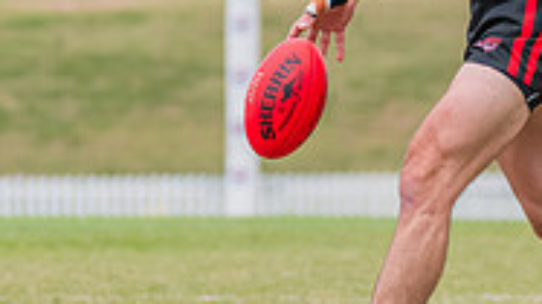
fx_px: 13963
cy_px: -7
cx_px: 520
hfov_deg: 2.2
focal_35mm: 972
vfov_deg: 1.2
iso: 800
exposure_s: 1/1250
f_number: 7.1
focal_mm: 270
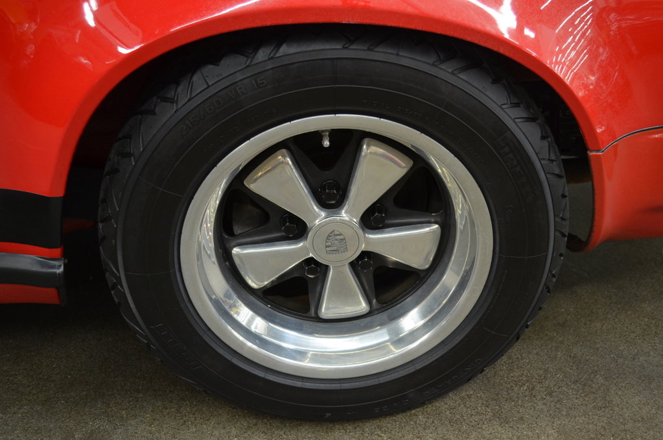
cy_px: 220
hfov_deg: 46.5
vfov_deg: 31.8
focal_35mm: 42
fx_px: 772
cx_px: 332
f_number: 4.5
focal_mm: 28
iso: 800
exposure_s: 1/40
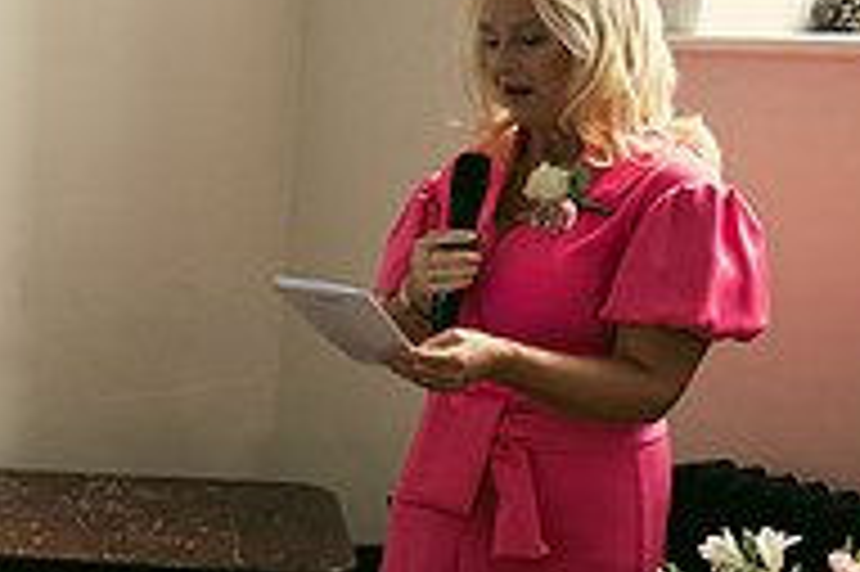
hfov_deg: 21.0
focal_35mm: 85
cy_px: 439
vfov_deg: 16.0
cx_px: -360
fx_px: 2029
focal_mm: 28
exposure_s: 1/160
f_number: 3.5
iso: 800
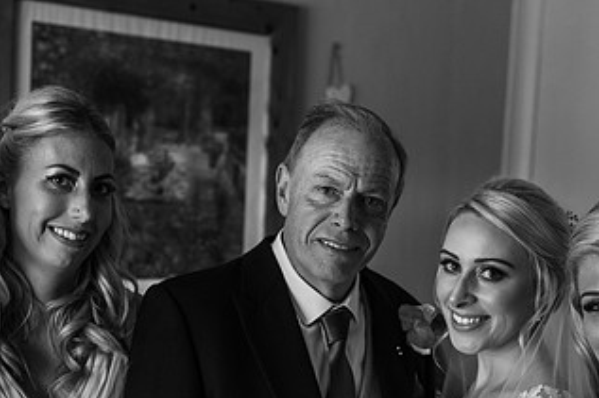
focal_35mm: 64
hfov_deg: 31.4
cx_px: 333
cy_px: 272
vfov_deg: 21.1
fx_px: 1064
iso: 250
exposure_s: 1/100
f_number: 2.5
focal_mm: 35
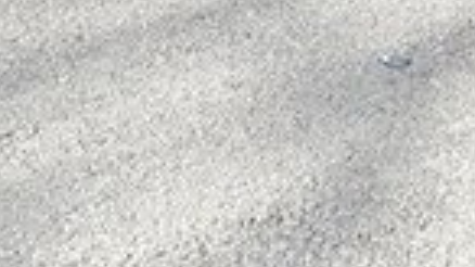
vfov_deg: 7.7
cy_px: -529
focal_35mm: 138
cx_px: 901
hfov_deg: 13.6
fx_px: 1737
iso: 40
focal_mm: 3.7
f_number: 1.9
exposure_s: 1/196
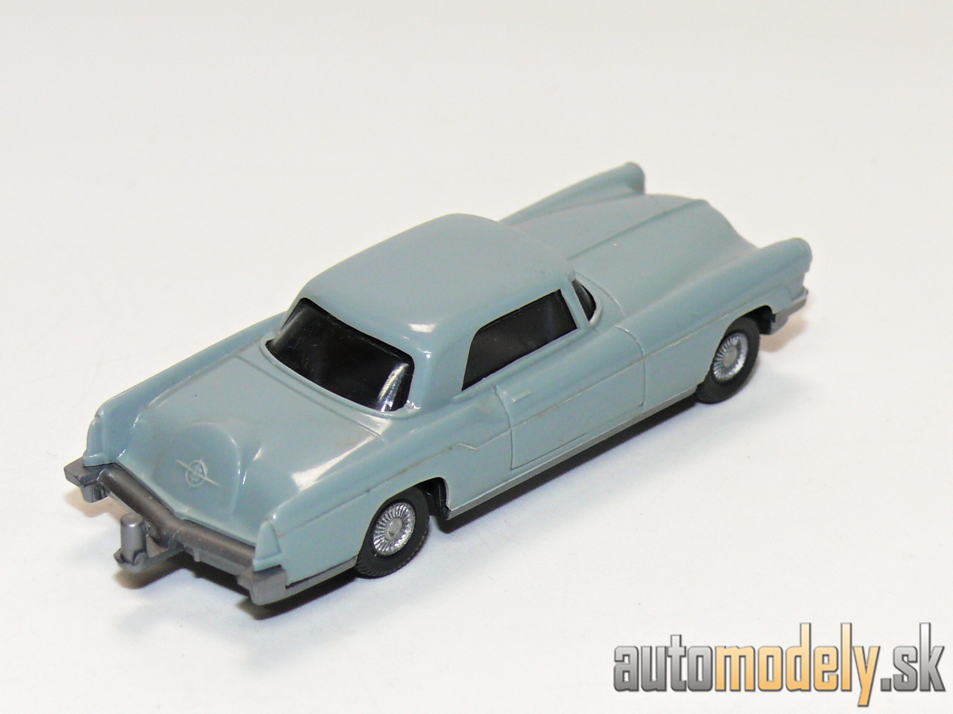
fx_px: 3689
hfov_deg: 14.7
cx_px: 476
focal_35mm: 134
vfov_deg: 11.1
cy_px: 357
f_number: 4
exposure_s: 1/30
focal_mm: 15.9
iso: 100
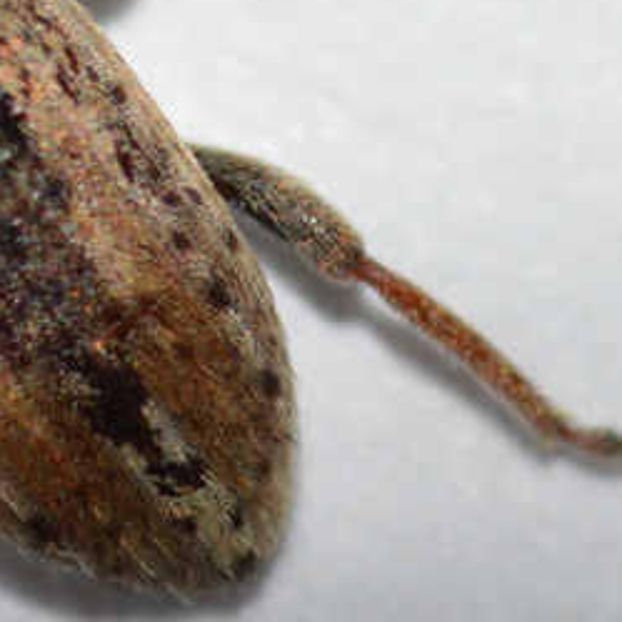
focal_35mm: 492
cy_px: 122
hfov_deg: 3.6
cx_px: -82
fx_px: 10002
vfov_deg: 3.6
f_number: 20
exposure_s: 1/200
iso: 100
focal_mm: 100
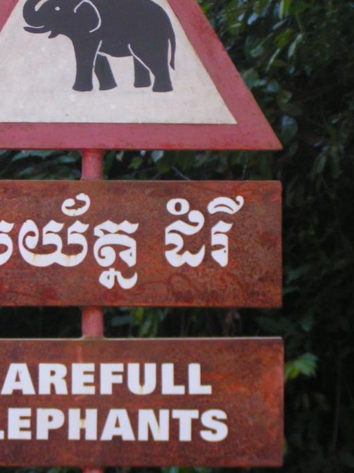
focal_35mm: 155
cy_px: 177
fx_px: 2114
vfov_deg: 12.7
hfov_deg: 9.6
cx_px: 101
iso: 160
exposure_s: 1/125
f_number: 3.5
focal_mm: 15.9
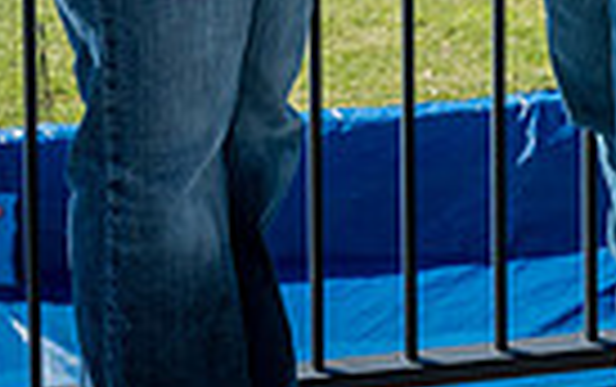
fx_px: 3042
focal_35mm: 181
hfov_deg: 11.5
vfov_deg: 6.8
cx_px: 414
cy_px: -590
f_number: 11
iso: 400
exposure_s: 1/320
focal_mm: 54
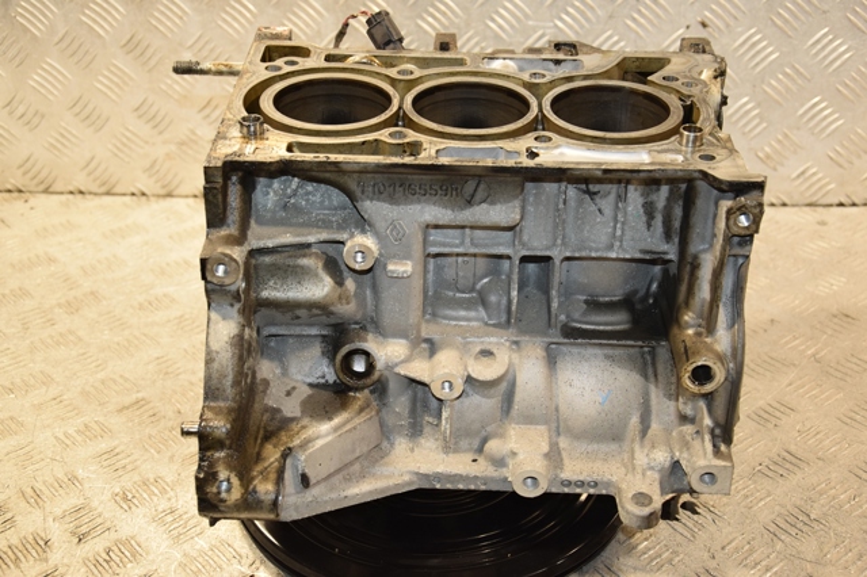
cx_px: 434
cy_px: 288
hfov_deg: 35.1
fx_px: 1372
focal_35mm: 57
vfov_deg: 23.8
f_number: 5
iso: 800
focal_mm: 38
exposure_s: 1/125
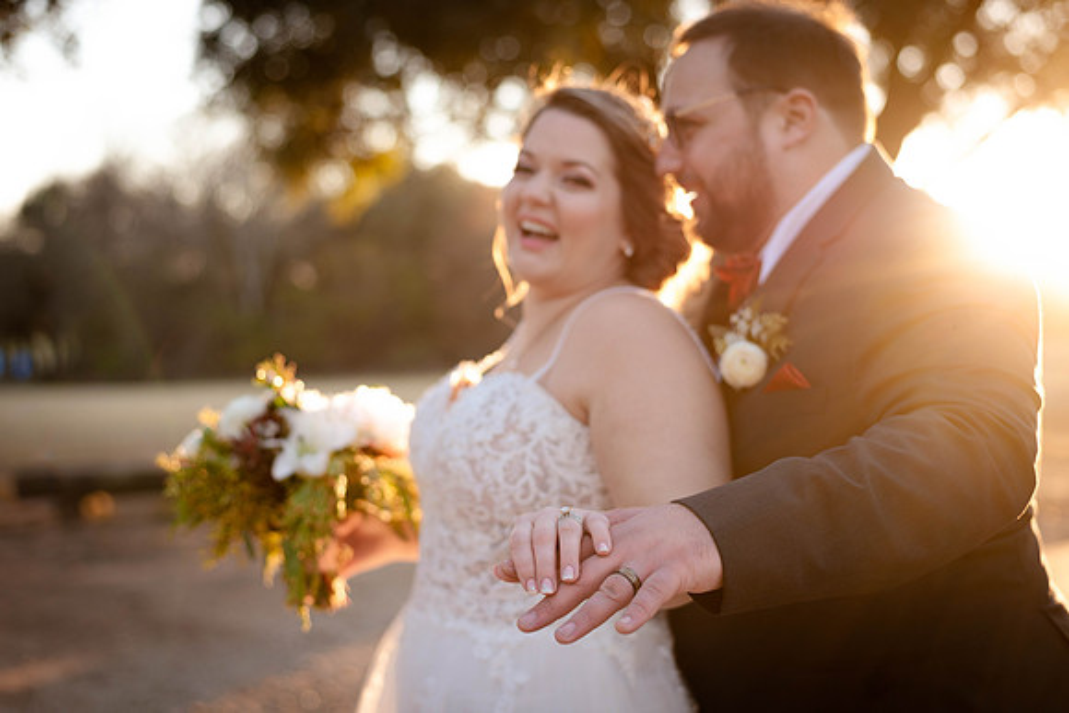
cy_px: 356
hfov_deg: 39.6
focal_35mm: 50
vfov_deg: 27.0
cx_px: 534
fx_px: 1485
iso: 200
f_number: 2.8
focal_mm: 50
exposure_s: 1/500
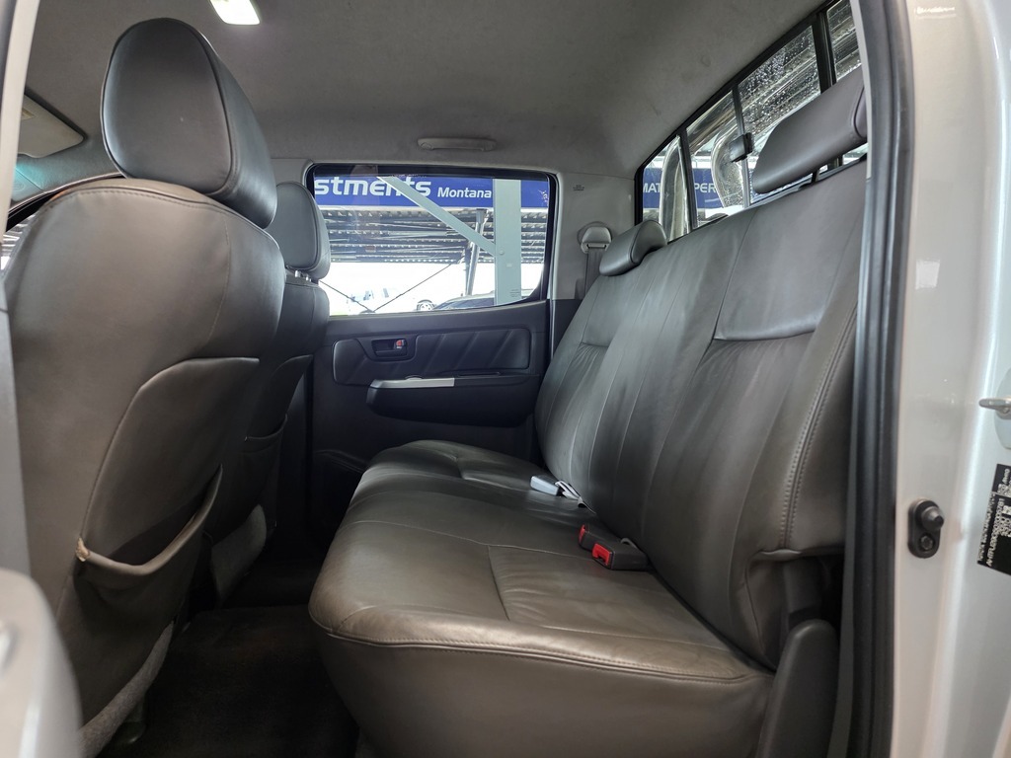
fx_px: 672
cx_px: 506
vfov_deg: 58.9
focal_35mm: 23
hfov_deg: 73.9
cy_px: 379
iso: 1000
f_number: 1.7
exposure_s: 1/100
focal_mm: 6.25
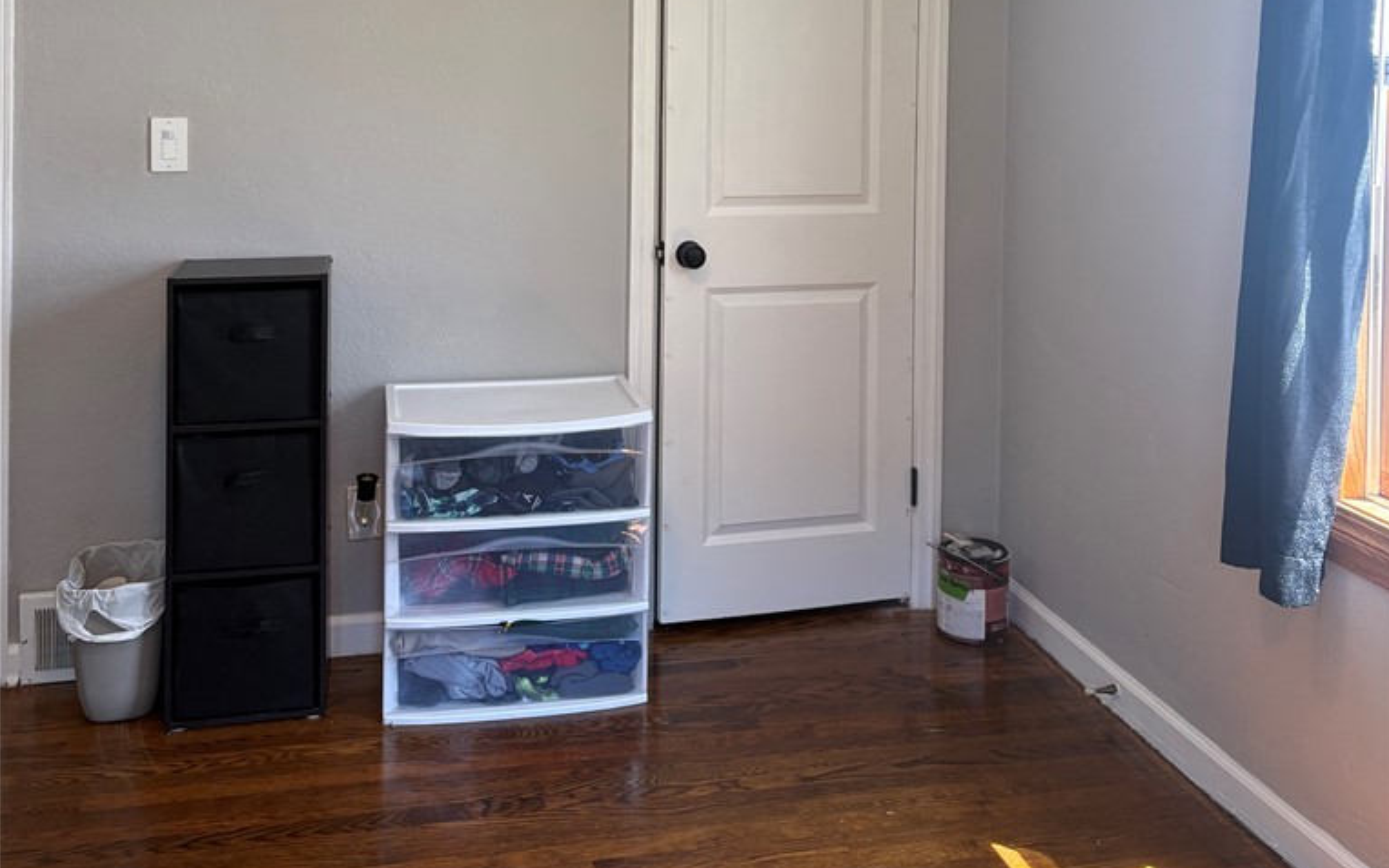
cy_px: 95
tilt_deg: -1.0
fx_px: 1401
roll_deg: -0.9
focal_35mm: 37
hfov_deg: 52.7
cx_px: 697
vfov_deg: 32.8
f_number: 1.6
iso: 100
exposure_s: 1/120
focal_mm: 5.96
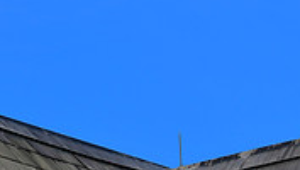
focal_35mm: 1001
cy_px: 318
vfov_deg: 1.2
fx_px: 7971
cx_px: 287
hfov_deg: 2.2
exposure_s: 1/400
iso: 200
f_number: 11
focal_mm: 195
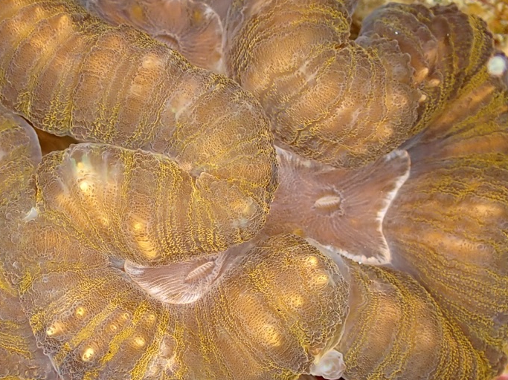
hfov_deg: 25.8
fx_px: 1100
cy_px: 272
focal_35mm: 75
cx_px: 155
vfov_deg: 19.5
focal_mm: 5.79
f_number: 2.4
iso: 100
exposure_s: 1/200
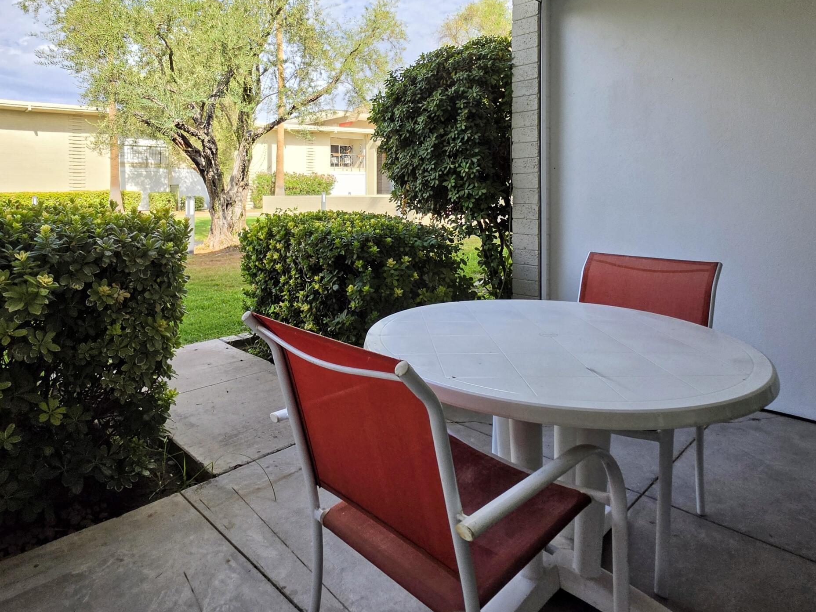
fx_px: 495
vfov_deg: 61.8
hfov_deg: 78.9
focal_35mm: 21
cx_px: 385
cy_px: 202
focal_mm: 2.2
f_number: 1.9
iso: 32
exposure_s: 1/1225
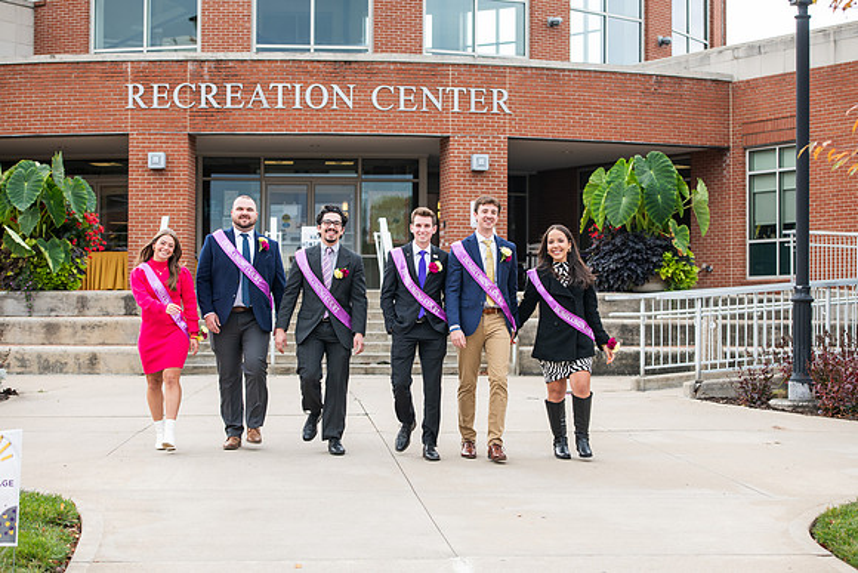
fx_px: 1669
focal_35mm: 70
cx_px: 429
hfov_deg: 28.8
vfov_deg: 19.5
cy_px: 286
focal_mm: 70
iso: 250
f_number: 4.5
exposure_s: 1/400
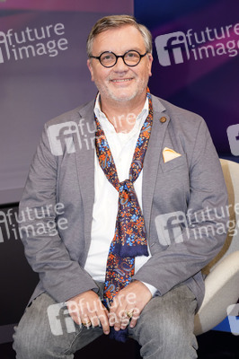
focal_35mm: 49
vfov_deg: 40.4
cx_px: 120
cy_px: 180
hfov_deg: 27.5
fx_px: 489
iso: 2000
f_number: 5.6
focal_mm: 49
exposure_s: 1/125
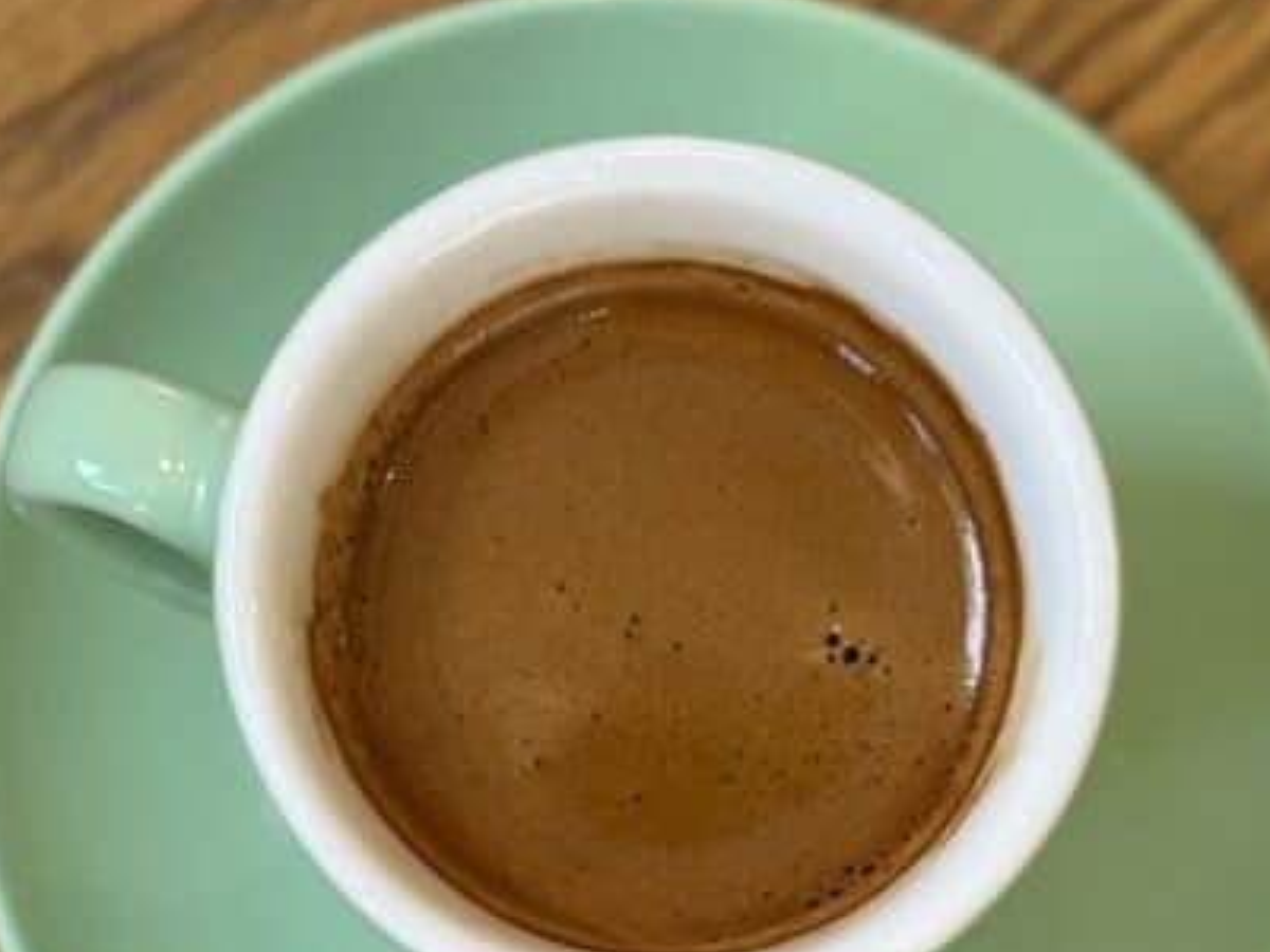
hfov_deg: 16.0
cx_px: 845
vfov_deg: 11.4
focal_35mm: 123
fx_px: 4513
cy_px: 1552
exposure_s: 1/93
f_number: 1.78
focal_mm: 6.76
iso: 100
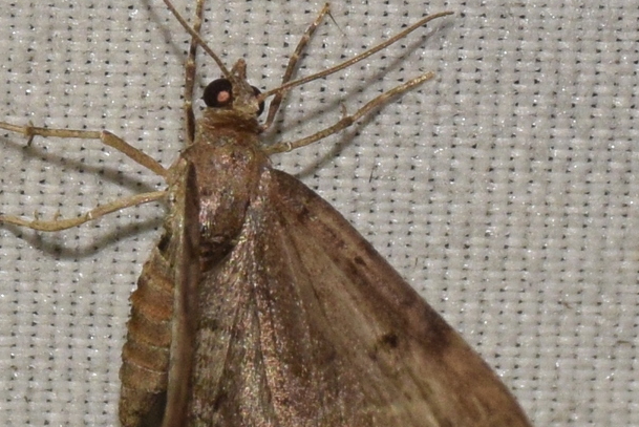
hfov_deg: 6.2
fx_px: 5861
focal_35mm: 330
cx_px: 278
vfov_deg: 4.2
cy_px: 325
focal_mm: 140
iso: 500
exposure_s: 1/160
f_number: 14
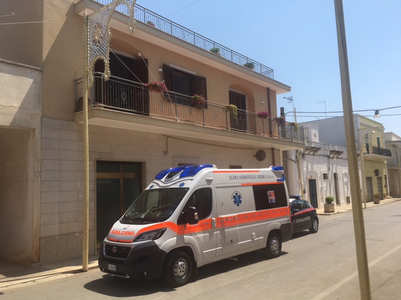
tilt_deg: +6.3
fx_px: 336
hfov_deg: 61.7
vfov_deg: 48.2
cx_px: 200
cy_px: 150
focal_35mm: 29
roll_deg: +2.0
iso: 25
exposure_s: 1/1709
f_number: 2.2
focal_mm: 4.15
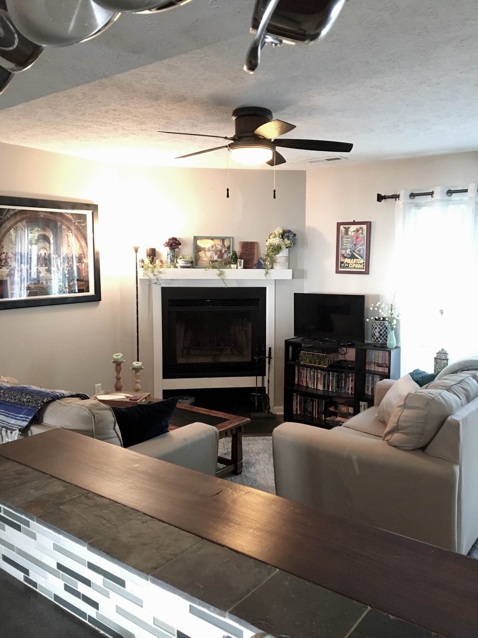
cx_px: 239
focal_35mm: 29
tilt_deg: -5.6
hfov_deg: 48.2
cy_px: 319
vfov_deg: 61.7
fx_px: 534
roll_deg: -0.2
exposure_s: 1/17
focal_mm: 4.15
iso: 200
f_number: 2.2
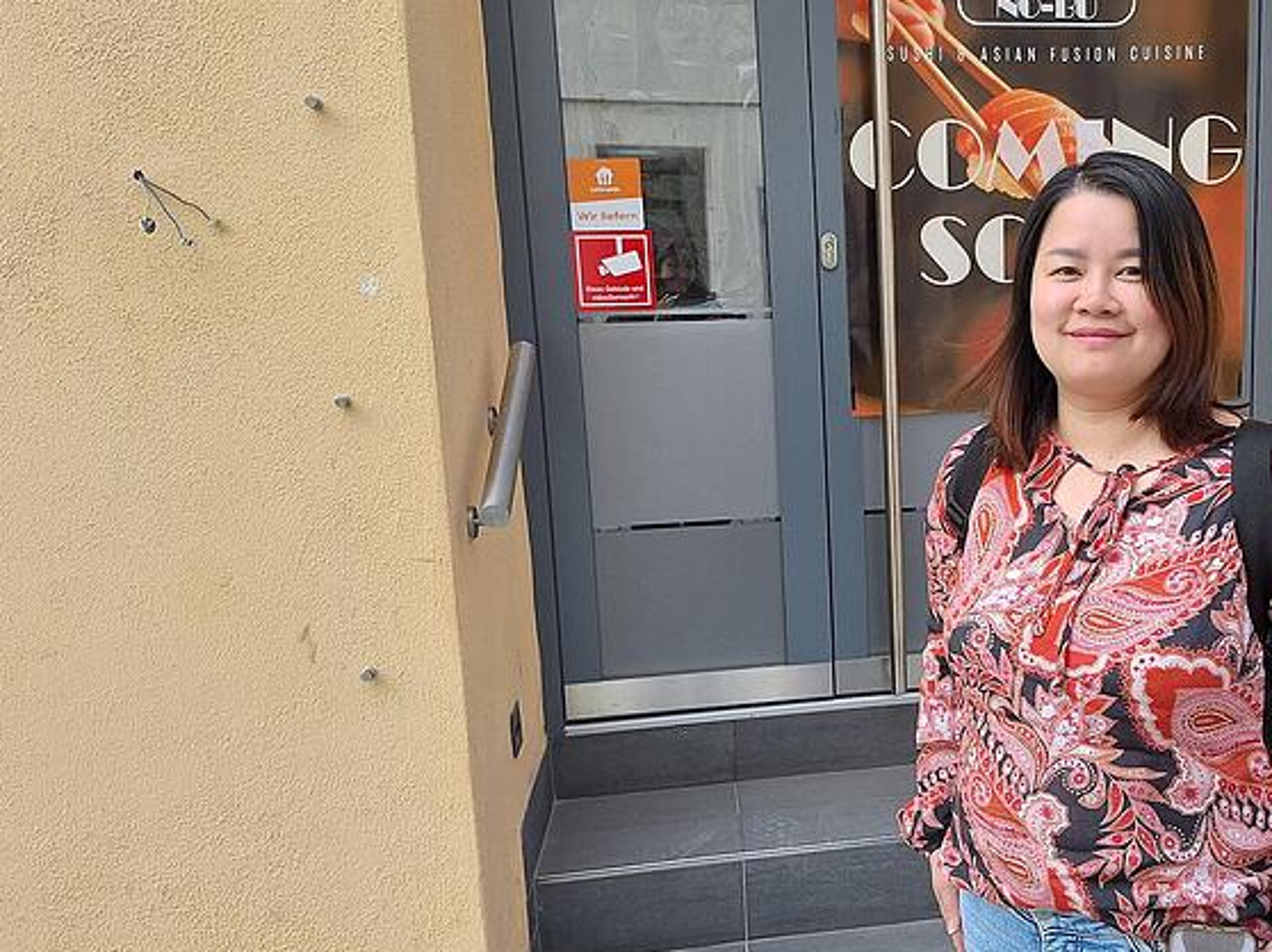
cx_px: 907
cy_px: 494
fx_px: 1212
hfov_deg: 53.6
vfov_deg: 42.9
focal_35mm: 33
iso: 40
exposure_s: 1/547
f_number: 1.8
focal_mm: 5.54
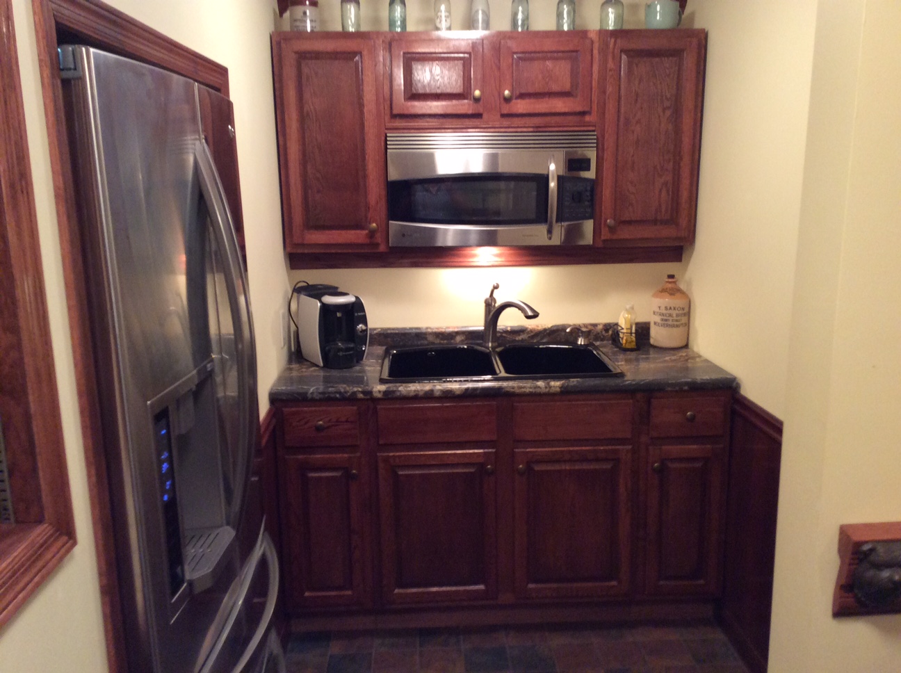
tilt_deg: -9.4
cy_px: 336
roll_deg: +2.0
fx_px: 832
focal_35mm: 32
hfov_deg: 56.9
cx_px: 450
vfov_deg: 44.1
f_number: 2.4
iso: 125
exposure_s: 1/24
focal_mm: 3.3
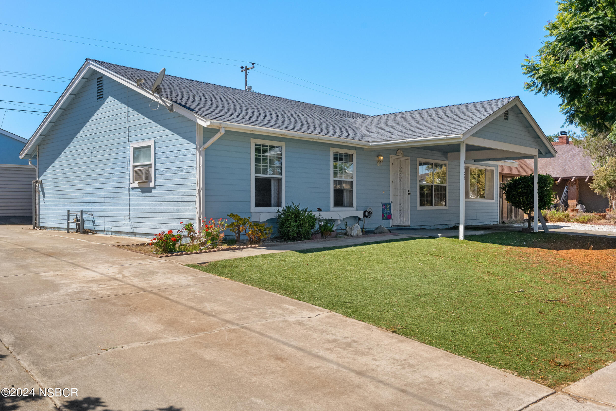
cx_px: 308
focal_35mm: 31
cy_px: 206
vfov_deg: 42.3
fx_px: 530
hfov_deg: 60.3
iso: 1000
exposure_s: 1/640
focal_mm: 31
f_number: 8
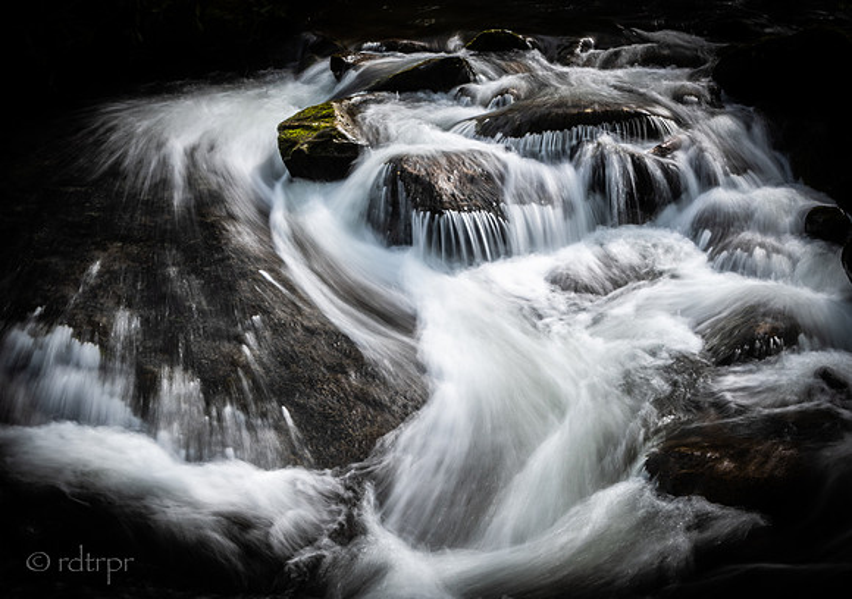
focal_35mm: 67
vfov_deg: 20.9
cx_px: 480
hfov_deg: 29.4
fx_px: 1623
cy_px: 307
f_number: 16
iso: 100
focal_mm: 40
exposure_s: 1/2
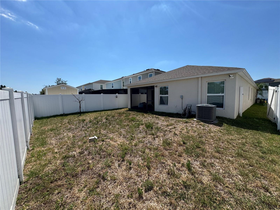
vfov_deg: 85.7
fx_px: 113
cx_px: 140
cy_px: 105
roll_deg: +0.6
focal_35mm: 14
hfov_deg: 102.1
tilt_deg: -4.8
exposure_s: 1/2415
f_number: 2.2
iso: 40
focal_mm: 2.22
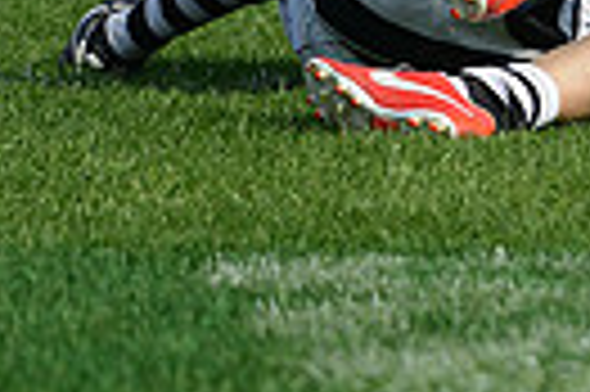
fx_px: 14486
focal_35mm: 885
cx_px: 1266
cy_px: -462
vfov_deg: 1.5
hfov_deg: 2.3
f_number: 2.8
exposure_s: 1/2500
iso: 250
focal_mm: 200
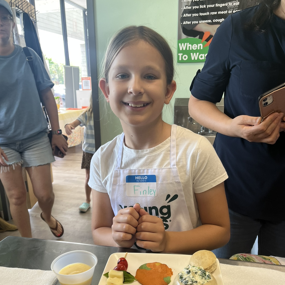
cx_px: 142
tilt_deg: -16.3
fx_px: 289
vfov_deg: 51.8
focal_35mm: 31
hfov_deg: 52.5
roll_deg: +0.9
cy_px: 184
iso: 80
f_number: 1.6
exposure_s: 1/120
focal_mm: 5.1
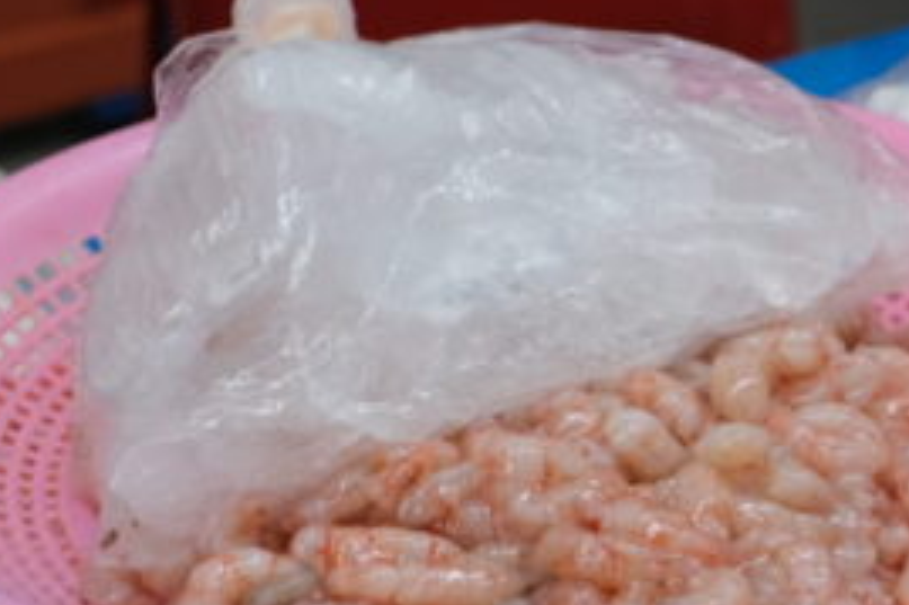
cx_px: 1412
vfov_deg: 6.7
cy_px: 816
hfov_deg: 9.8
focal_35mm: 202
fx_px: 5097
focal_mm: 35
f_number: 2.8
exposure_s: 1/300
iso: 320
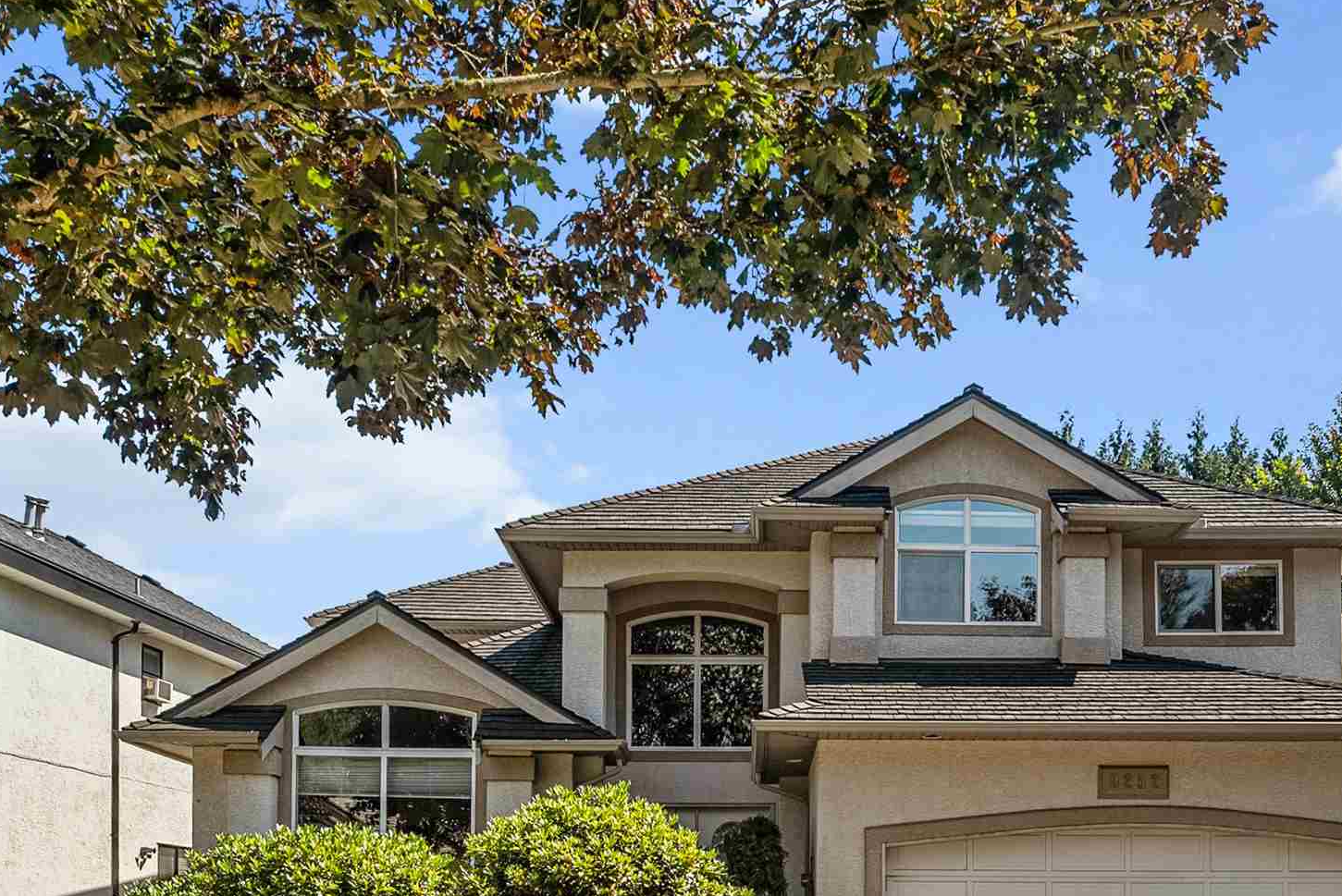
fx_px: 1343
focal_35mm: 36
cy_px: 737
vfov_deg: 35.5
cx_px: 734
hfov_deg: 53.0
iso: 100
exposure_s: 1/40
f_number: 9
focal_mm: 17
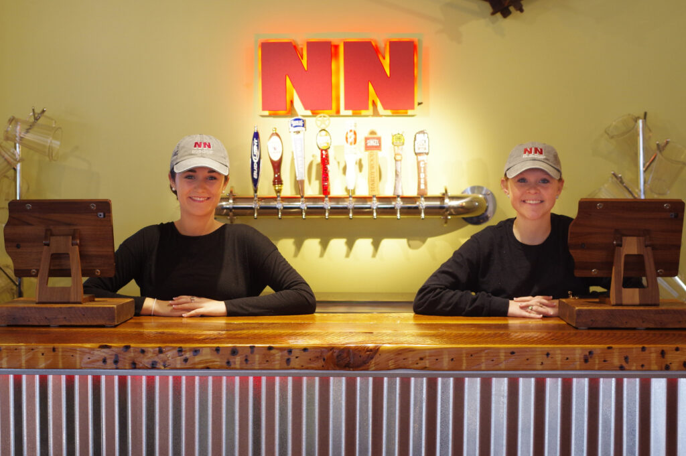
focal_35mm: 52
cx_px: 343
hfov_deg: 38.2
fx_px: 990
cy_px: 228
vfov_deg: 25.9
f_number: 4.5
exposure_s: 1/30
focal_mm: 35
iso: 800
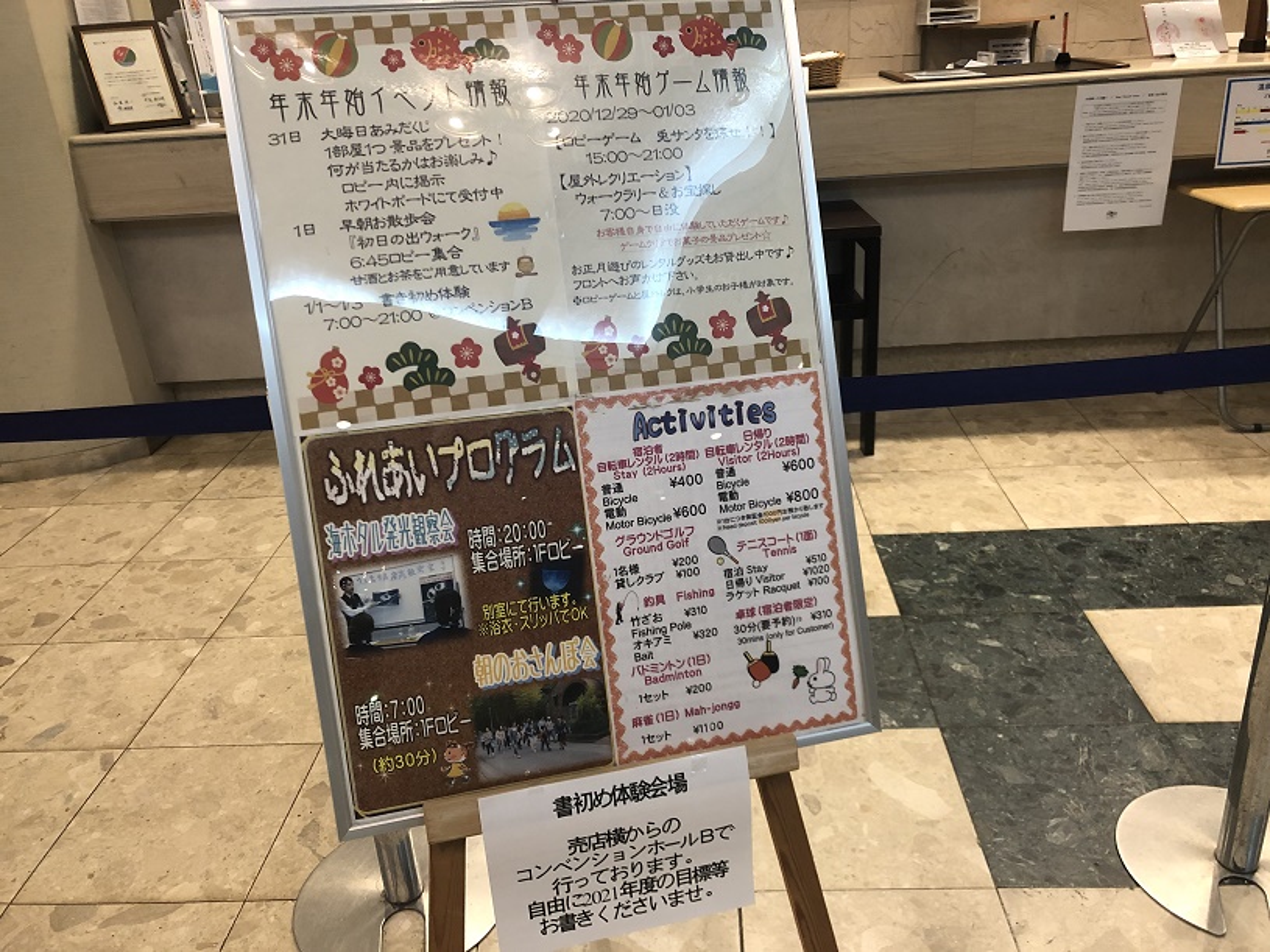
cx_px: 635
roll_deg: +3.9
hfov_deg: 63.5
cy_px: 476
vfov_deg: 49.7
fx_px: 1027
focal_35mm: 28
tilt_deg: -23.8
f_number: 1.8
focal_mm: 4
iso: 50
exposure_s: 1/15
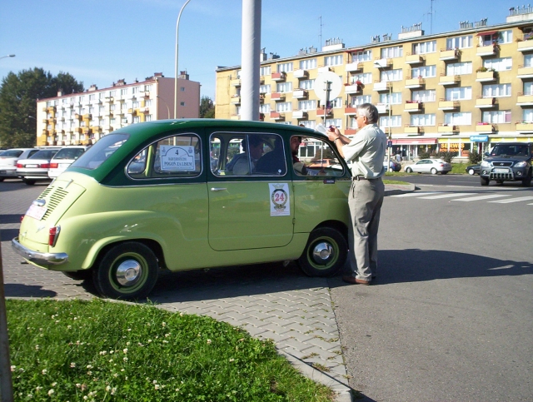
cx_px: 266
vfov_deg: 37.9
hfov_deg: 48.9
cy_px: 201
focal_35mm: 38
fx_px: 586
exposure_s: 1/533
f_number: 4.5
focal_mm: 4.99
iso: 100
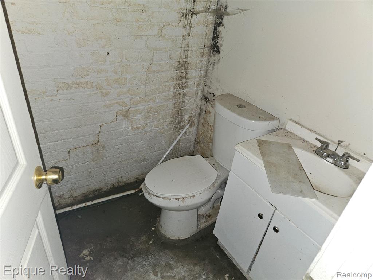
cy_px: 140
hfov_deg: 73.9
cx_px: 186
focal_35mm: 23
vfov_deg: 58.9
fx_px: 248
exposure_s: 1/24
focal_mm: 5.4
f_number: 1.8
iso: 125
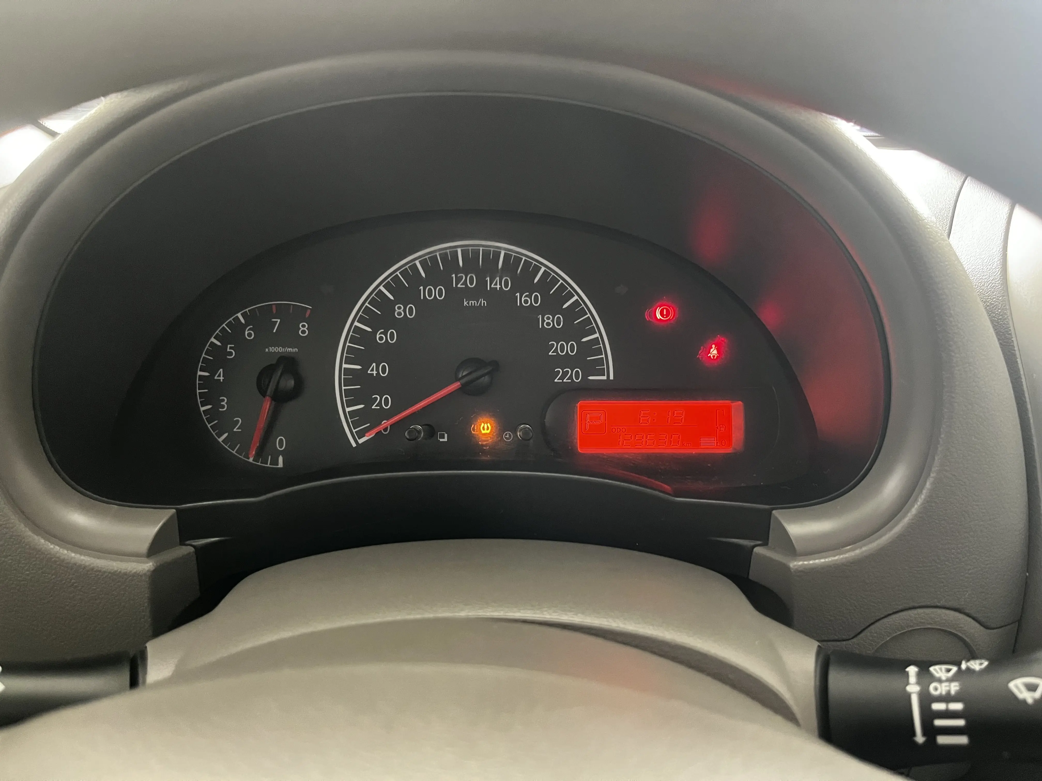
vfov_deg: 53.1
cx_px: 521
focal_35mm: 26
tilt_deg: -20.3
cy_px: 390
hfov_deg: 67.3
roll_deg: -0.9
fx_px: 783
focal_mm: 5.1
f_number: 1.6
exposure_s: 1/35
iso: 640
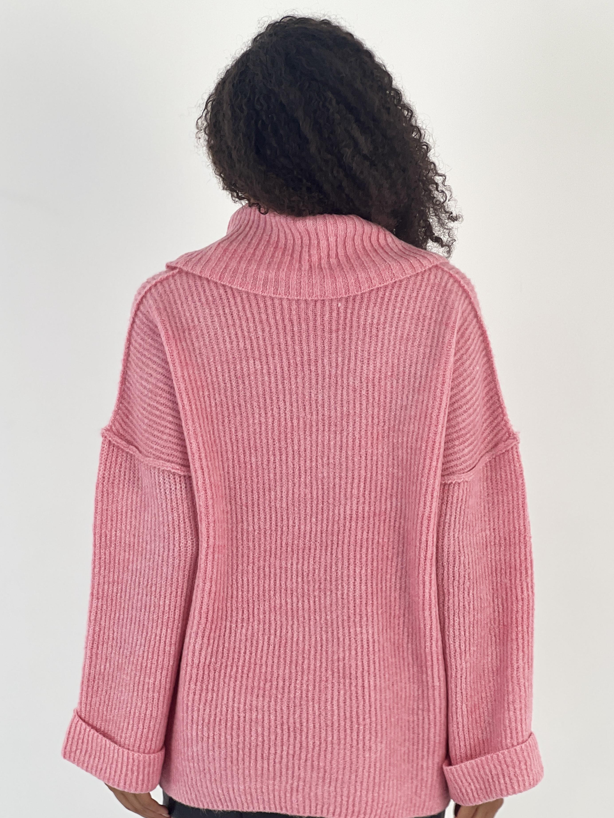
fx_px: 1987
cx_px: 314
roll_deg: +1.9
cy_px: 445
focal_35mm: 84
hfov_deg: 17.6
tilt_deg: -5.1
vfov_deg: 23.3
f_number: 2.8
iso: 50
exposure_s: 1/100
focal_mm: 9
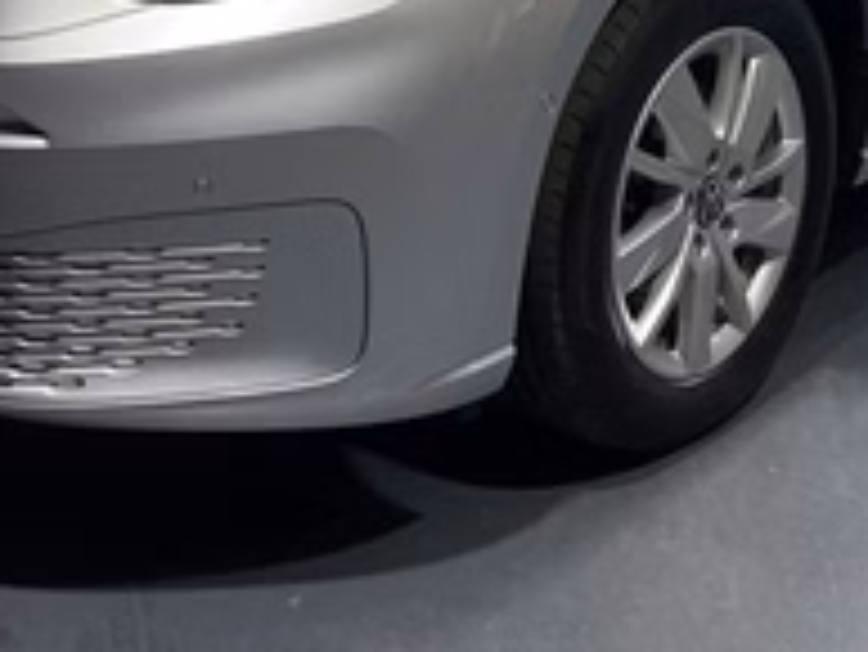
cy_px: -175
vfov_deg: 16.9
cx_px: 445
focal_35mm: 83
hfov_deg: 23.5
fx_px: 2083
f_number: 1.6
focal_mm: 5.1
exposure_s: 1/100
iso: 40
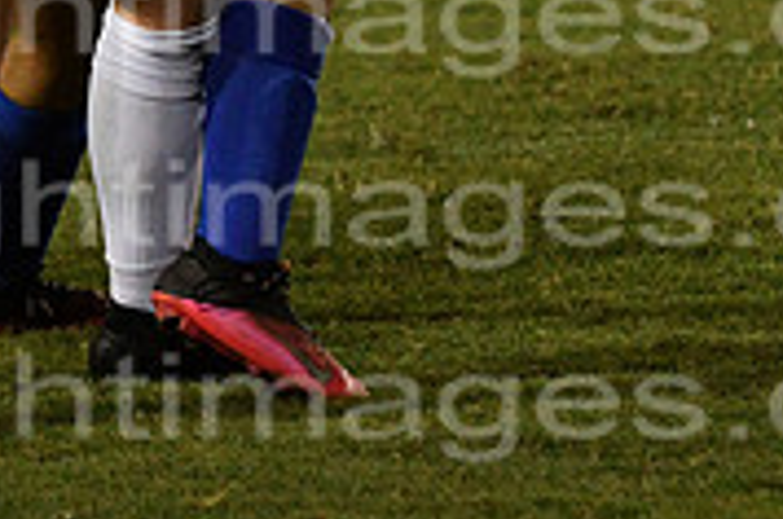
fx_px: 13301
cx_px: 88
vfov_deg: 2.2
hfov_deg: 3.4
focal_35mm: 613
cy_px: -266
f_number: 4
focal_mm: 125
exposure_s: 1/800
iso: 8000
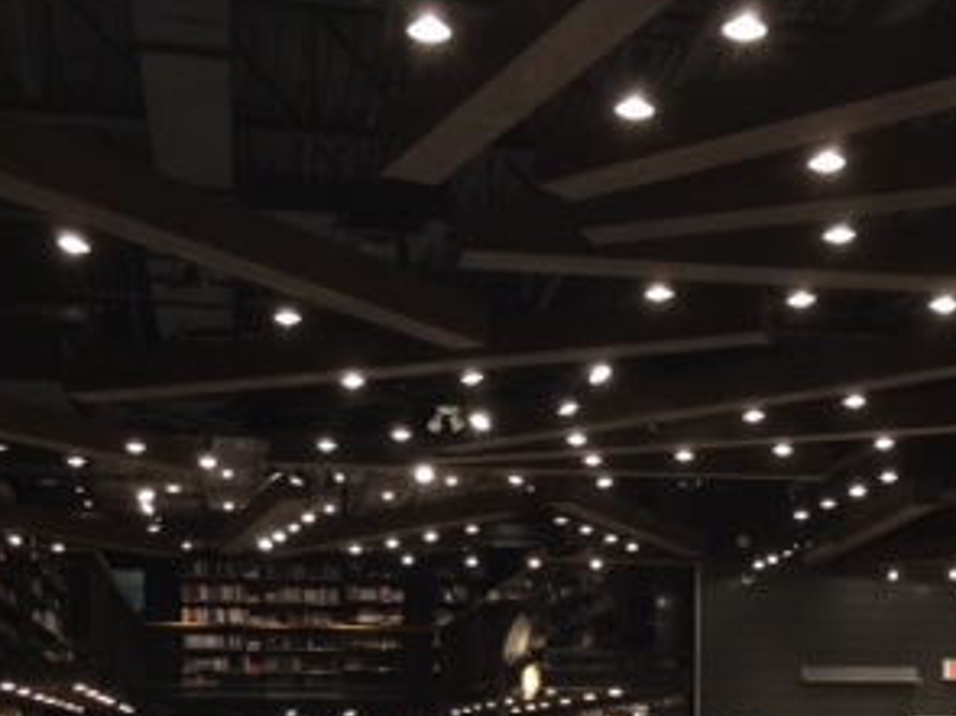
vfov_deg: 22.2
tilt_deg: -1.7
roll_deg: -0.5
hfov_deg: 30.7
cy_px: 755
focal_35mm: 63
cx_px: 535
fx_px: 1739
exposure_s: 1/30
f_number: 2.2
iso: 100
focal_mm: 4.15
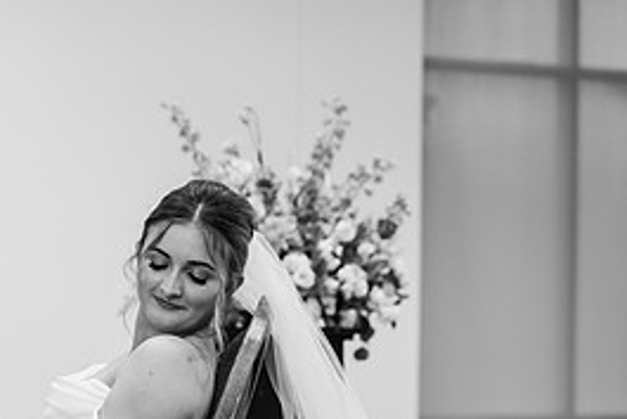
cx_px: 140
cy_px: 373
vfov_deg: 8.9
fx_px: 2666
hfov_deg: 13.4
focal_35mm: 153
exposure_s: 1/50
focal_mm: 70
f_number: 3.5
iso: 400
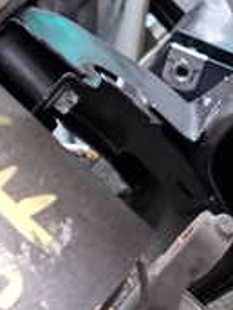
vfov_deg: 20.5
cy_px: 404
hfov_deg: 17.0
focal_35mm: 87
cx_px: 128
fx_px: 781
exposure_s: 1/30
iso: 200
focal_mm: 4.5
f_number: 2
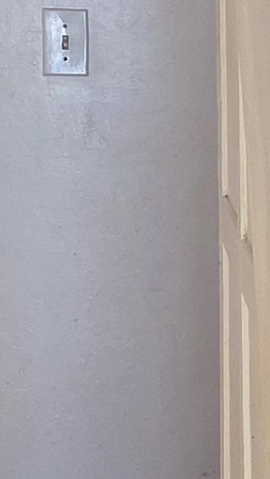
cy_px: 289
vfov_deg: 11.4
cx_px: 955
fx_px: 2406
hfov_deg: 5.8
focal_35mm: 189
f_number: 1.7
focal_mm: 6.3
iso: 250
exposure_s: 1/120
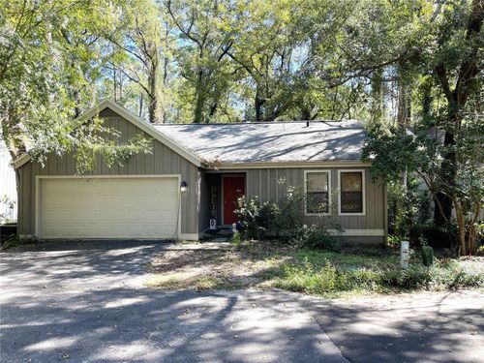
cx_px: 242
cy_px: 182
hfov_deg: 69.4
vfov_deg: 54.9
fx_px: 350
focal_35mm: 25
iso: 32
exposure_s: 1/324
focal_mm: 5.1
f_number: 1.6
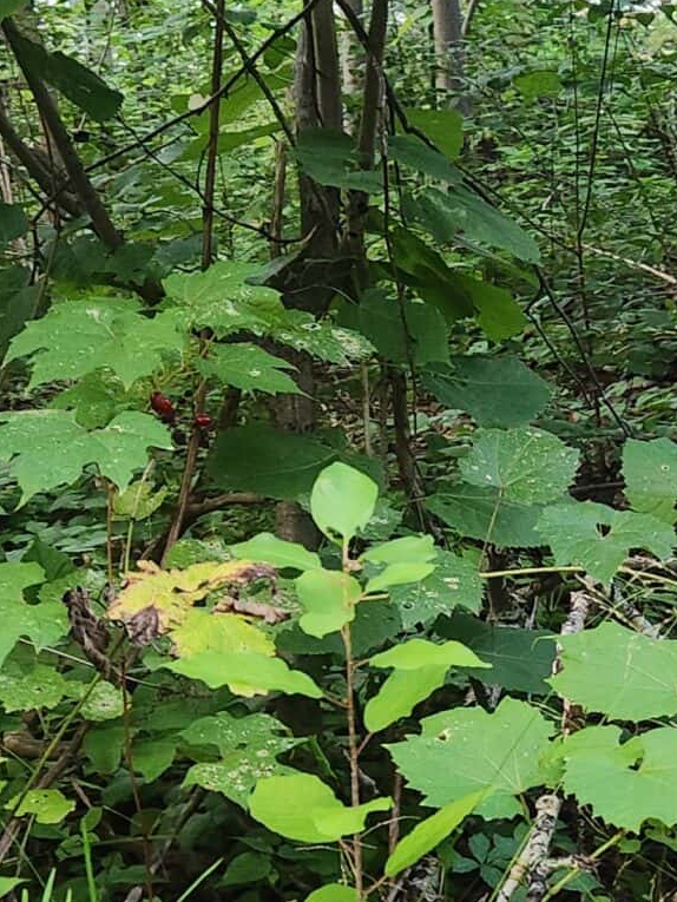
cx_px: 841
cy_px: 702
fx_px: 2007
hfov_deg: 18.1
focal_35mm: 77
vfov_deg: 25.0
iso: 500
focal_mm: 5.4
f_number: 1.8
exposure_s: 1/120
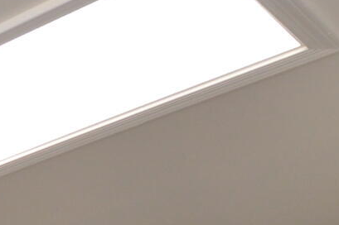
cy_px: 581
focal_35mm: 110
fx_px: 1035
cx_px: -332
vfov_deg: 10.3
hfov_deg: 15.2
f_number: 5
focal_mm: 10
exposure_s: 1/100
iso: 400
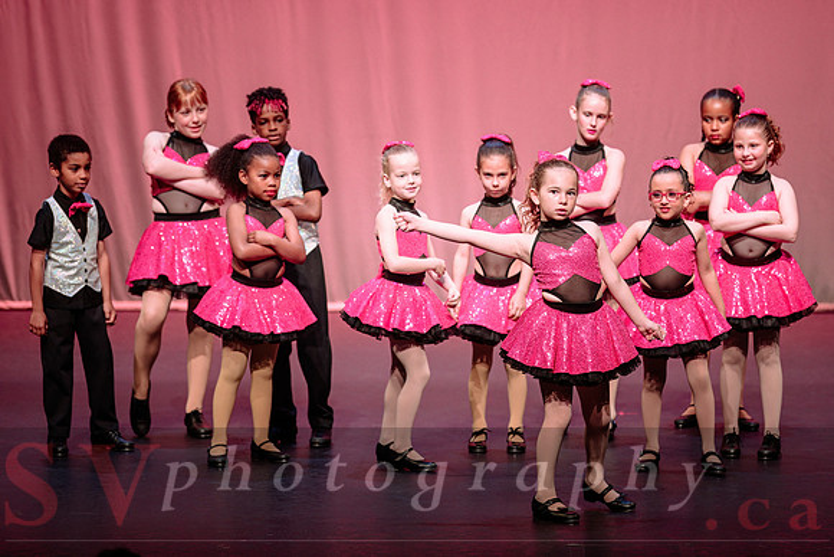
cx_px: 468
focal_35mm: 183
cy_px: 248
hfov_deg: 11.3
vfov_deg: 7.5
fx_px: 4232
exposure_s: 1/400
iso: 1250
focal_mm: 160
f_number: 2.8
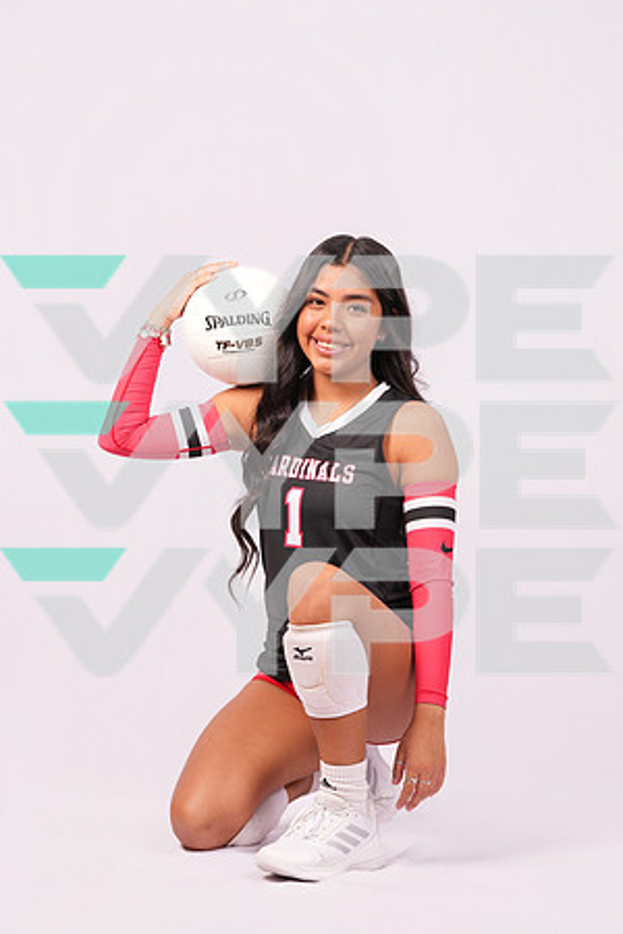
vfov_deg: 20.2
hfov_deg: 13.6
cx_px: 312
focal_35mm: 101
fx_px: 2622
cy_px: 467
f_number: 5.6
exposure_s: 1/200
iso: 200
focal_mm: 101
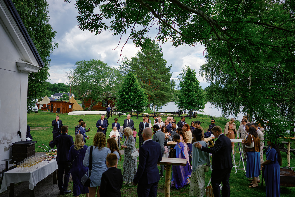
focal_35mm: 35
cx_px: 148
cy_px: 98
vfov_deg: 37.9
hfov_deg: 54.4
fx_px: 287
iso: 160
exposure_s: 1/4000
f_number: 1.4
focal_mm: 23
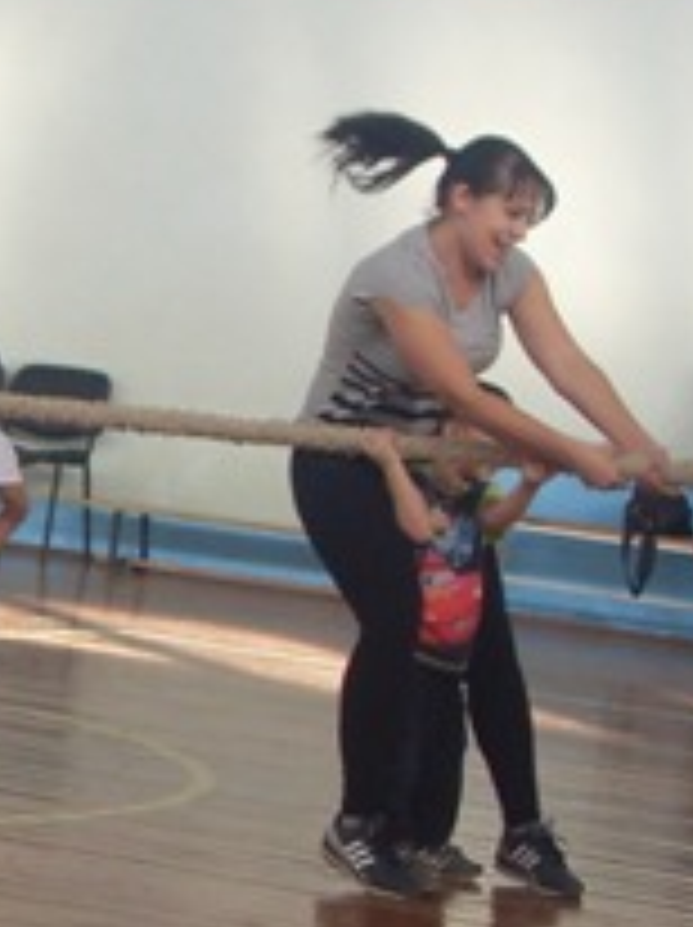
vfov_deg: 13.7
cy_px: 639
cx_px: 468
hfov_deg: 10.3
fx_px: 3852
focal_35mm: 144
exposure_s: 1/90
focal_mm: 6.3
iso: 100
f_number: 2.8
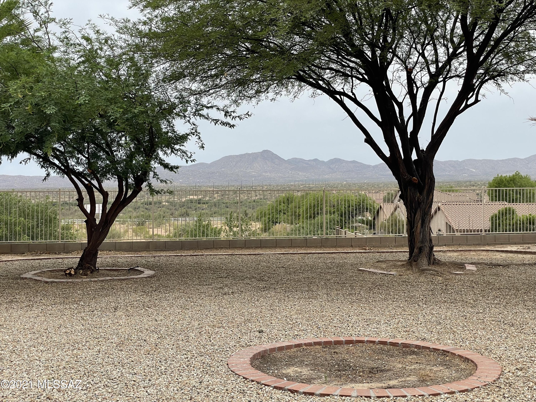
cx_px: 268
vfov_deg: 28.0
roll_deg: +0.4
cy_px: 201
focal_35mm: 52
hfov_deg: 36.8
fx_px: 805
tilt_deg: -0.2
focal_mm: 6
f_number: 2
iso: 25
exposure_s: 1/666
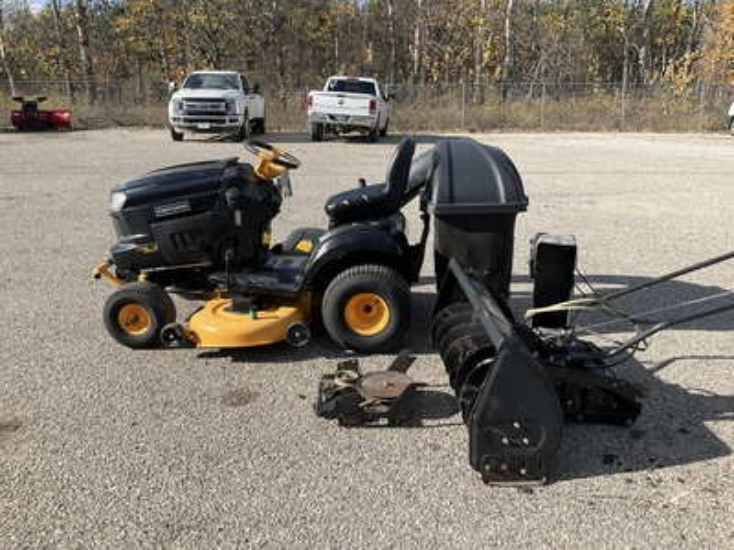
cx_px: 367
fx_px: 615
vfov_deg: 48.2
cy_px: 275
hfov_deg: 61.7
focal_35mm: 29
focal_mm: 3
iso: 25
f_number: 1.8
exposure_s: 1/1342
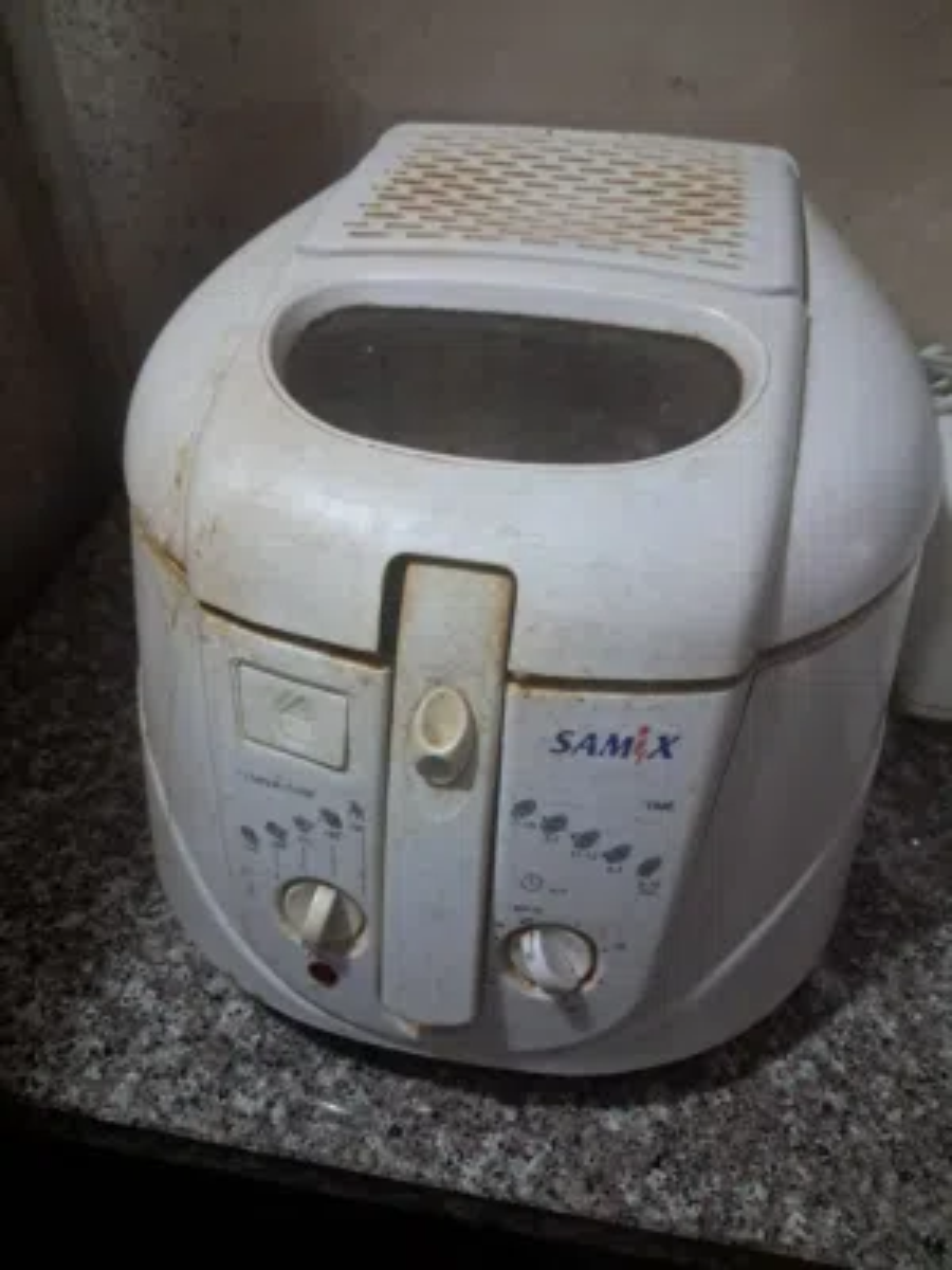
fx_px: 990
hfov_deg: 51.4
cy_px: 635
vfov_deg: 65.3
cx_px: 476
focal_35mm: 27
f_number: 1.8
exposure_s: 1/25
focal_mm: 4
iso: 500
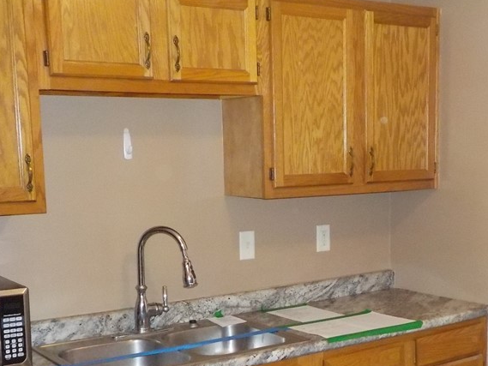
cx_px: 298
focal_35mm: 54
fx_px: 761
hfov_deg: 35.4
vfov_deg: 26.7
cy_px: 267
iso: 560
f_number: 3.3
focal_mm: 4.1
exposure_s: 1/15
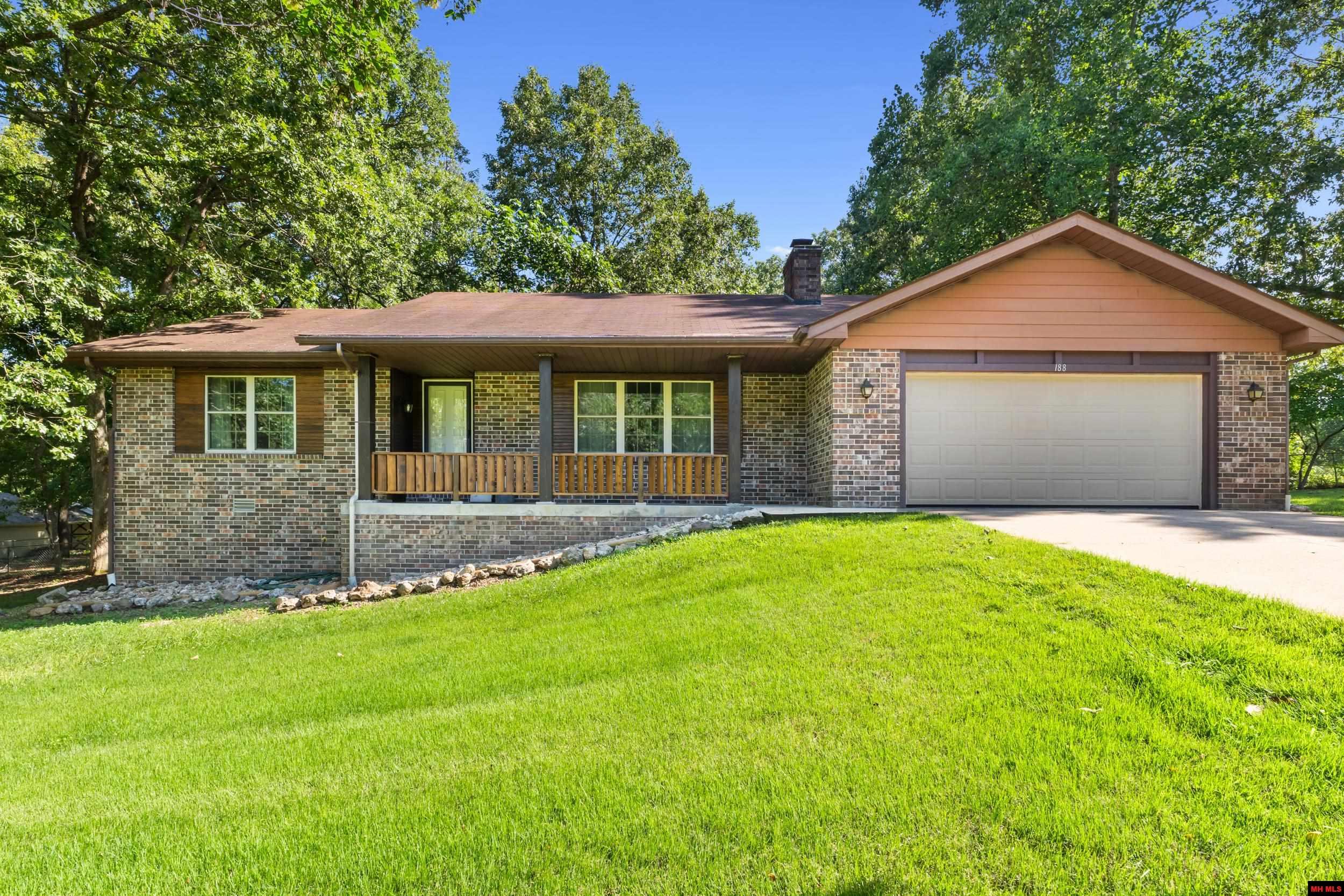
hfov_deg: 95.5
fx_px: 610
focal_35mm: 16
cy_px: 448
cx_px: 672
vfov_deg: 72.6
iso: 200
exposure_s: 1/40
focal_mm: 10.9
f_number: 9
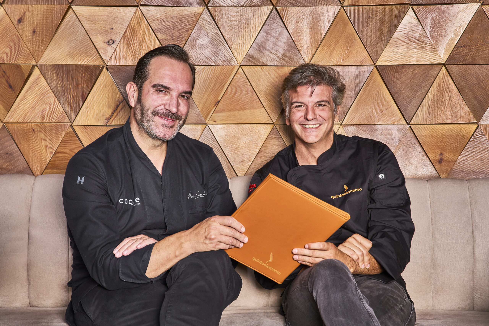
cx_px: 244
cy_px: 163
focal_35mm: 70
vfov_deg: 19.5
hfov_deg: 28.8
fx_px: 951
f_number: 6.3
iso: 320
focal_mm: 70
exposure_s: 1/60
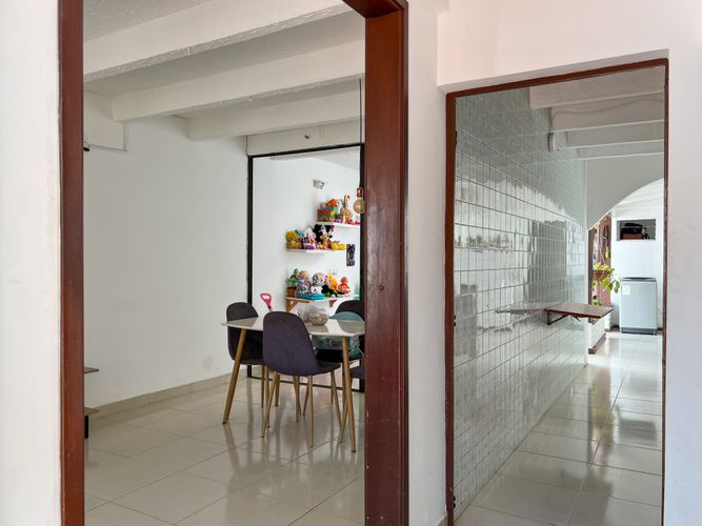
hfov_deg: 67.3
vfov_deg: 53.0
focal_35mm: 26
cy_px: 263
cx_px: 351
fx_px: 527
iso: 40
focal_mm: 5.7
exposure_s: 1/120
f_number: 1.5
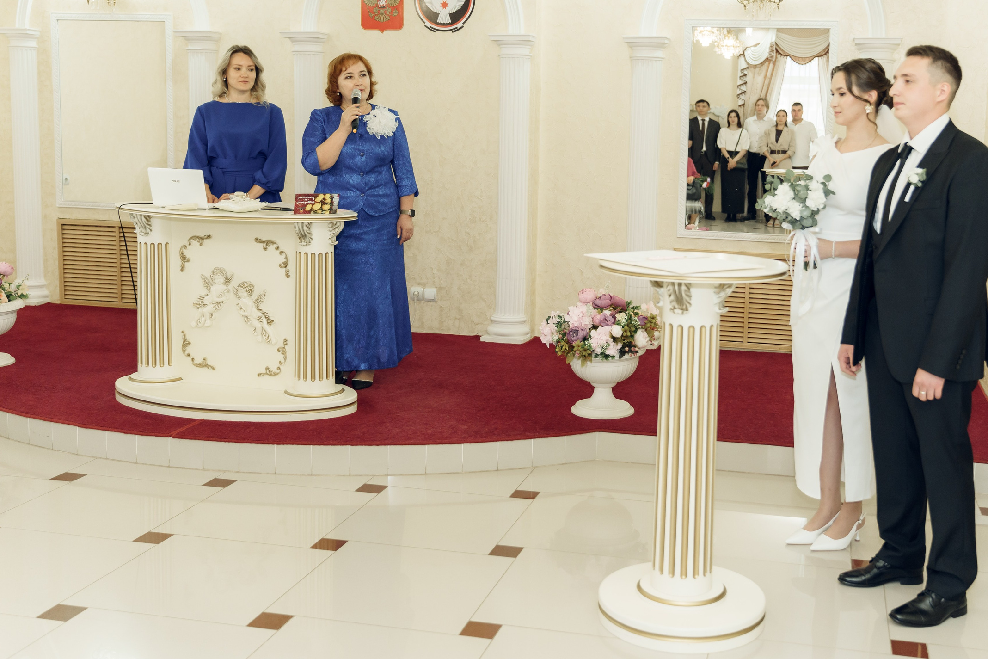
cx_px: 588
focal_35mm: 40
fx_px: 1098
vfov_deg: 33.3
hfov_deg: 48.2
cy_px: 259
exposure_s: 1/200
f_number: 2.8
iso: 800
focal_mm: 30
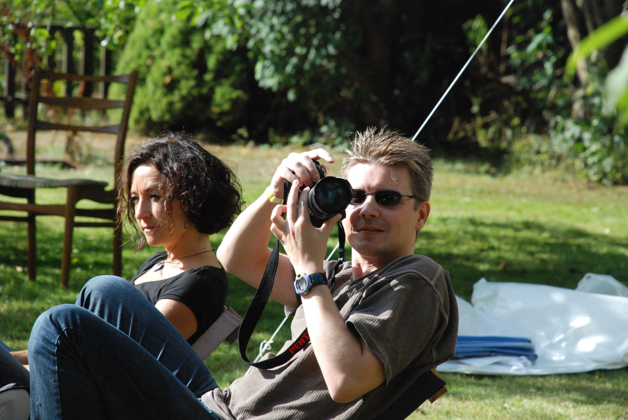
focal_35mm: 202
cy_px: 210
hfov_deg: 10.1
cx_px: 314
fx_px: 3537
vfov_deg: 6.8
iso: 1600
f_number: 9
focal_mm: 135
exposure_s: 1/1250
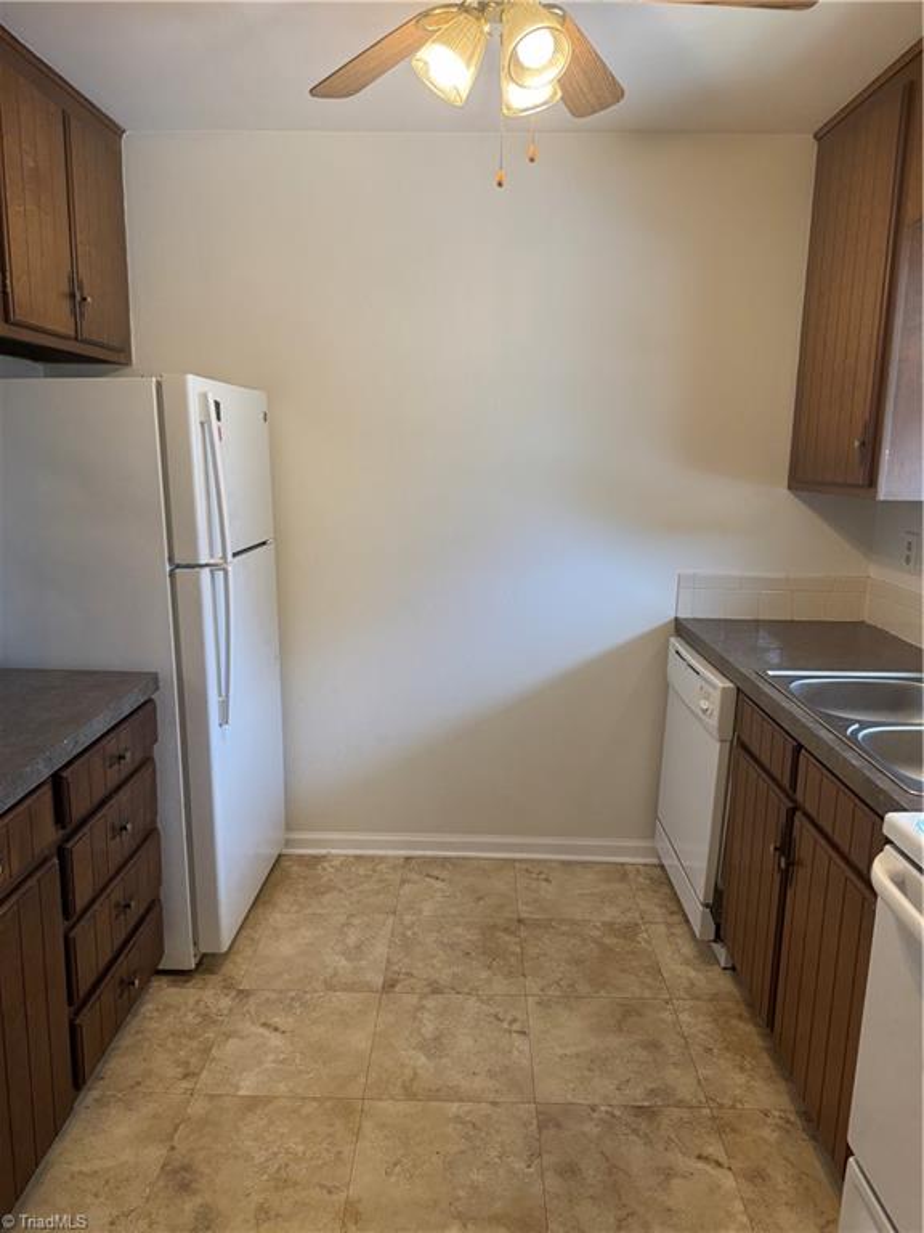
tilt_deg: -10.3
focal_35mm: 24
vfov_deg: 71.6
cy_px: 616
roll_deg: -0.5
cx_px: 462
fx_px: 854
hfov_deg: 56.8
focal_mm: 6.76
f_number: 1.78
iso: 125
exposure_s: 1/120
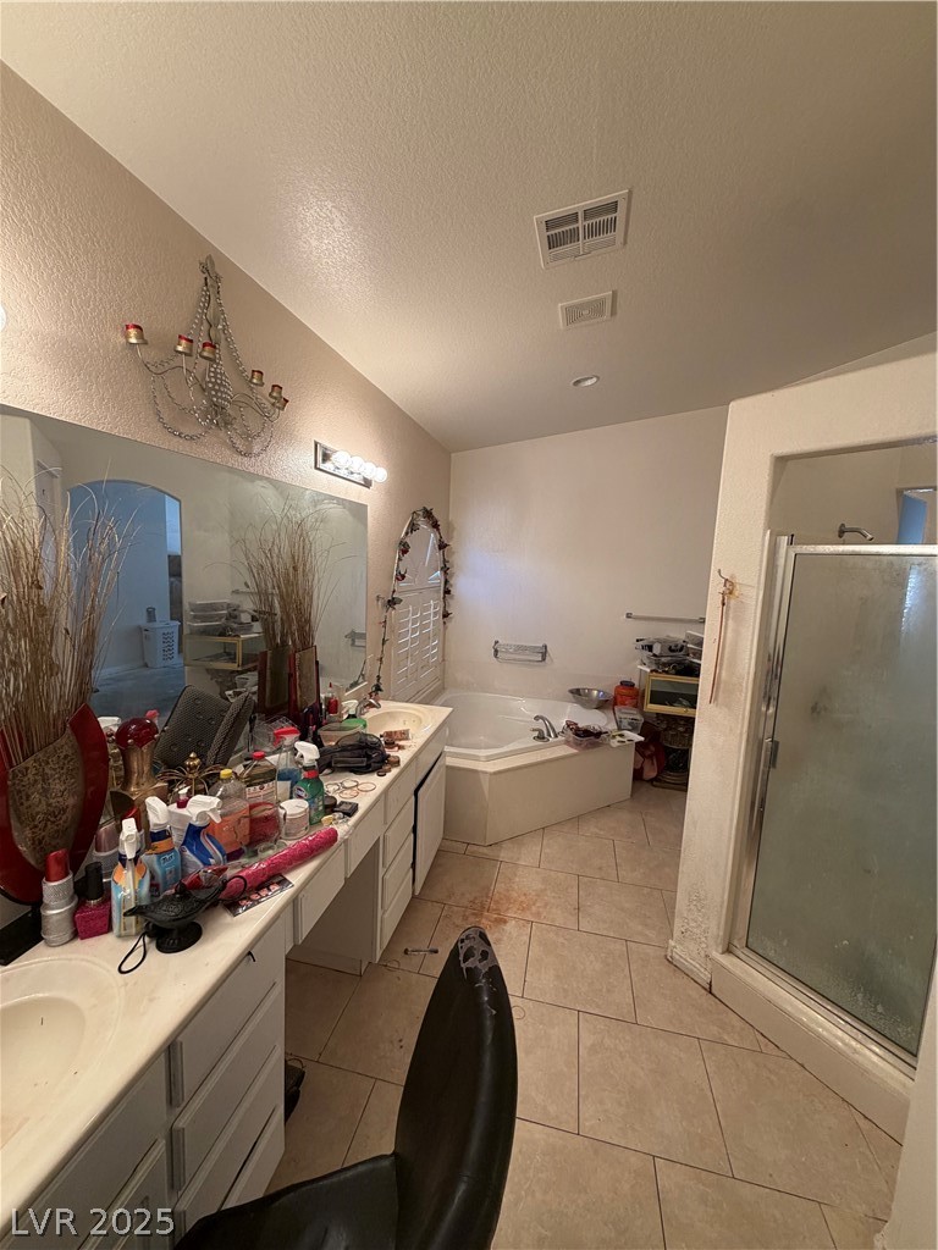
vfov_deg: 102.1
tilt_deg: -6.8
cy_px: 625
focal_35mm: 14
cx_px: 469
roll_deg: -2.9
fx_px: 506
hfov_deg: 85.7
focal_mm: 2.22
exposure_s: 1/60
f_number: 2.2
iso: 160
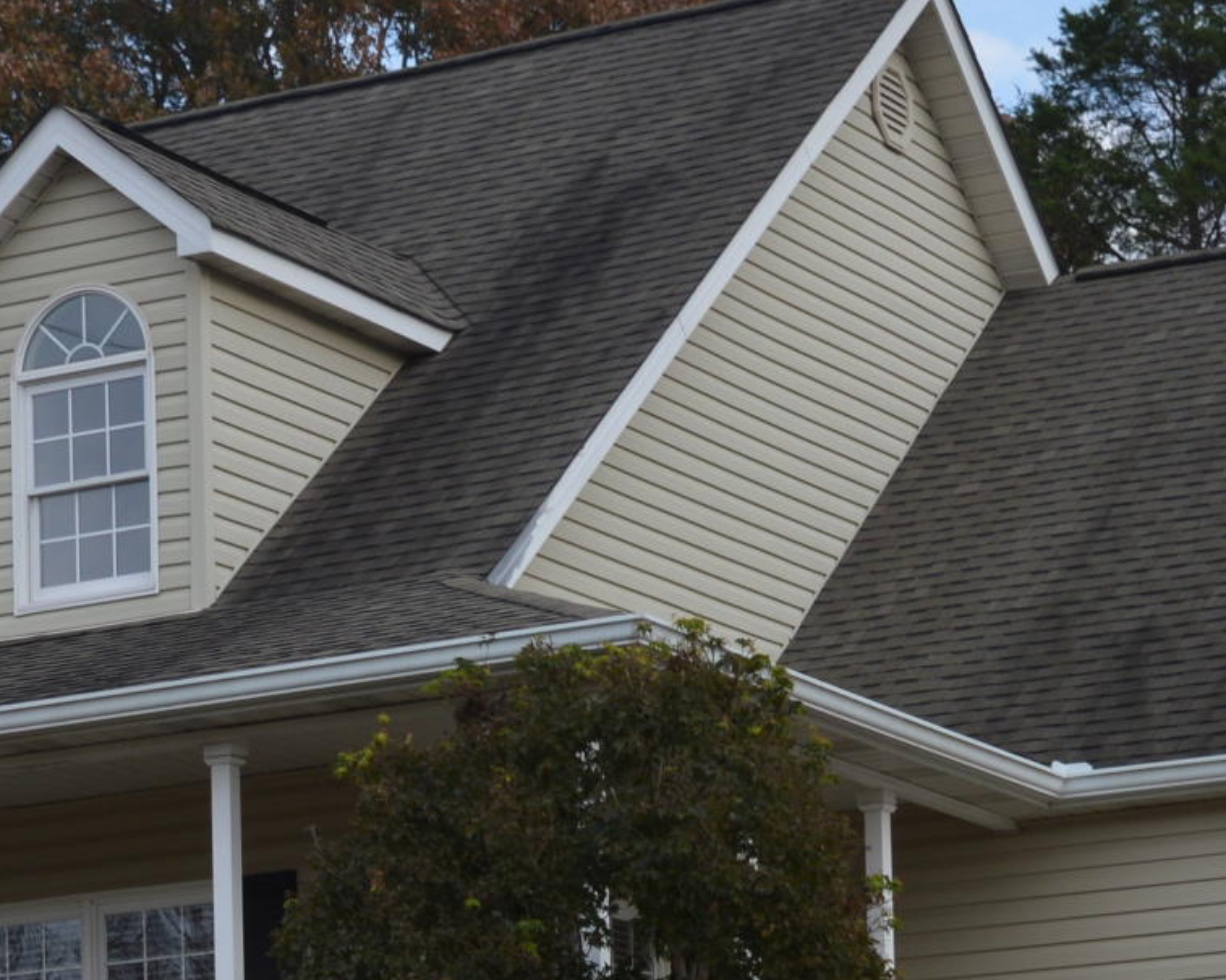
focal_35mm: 145
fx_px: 5259
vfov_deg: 10.4
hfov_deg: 13.3
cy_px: 1225
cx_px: 329
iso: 100
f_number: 6.3
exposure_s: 1/160
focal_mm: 26
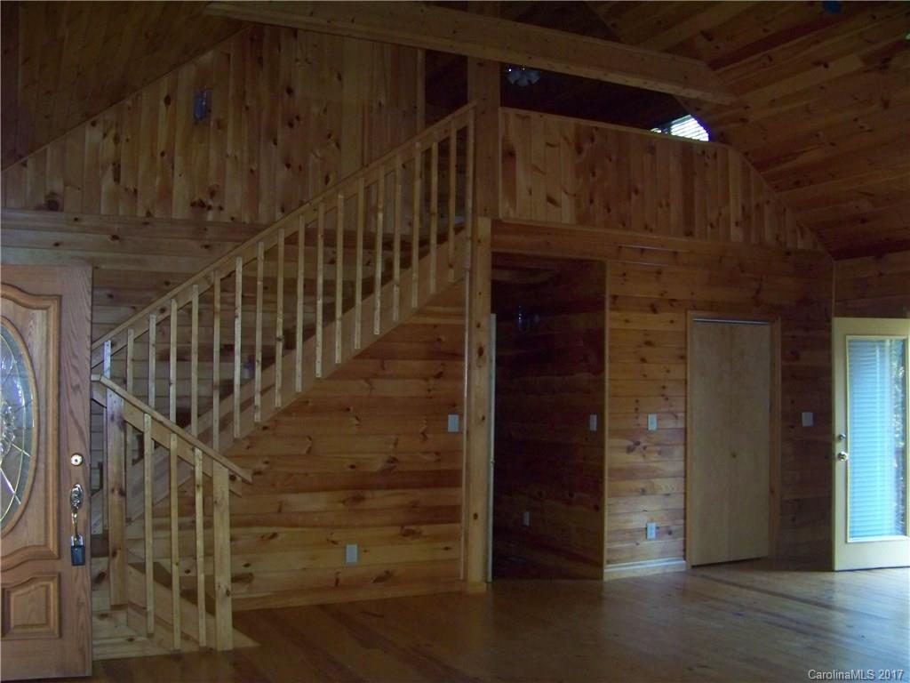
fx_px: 946
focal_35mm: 36
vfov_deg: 39.7
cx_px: 455
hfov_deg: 51.4
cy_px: 342
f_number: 2.8
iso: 400
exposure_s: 1/30
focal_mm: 5.85
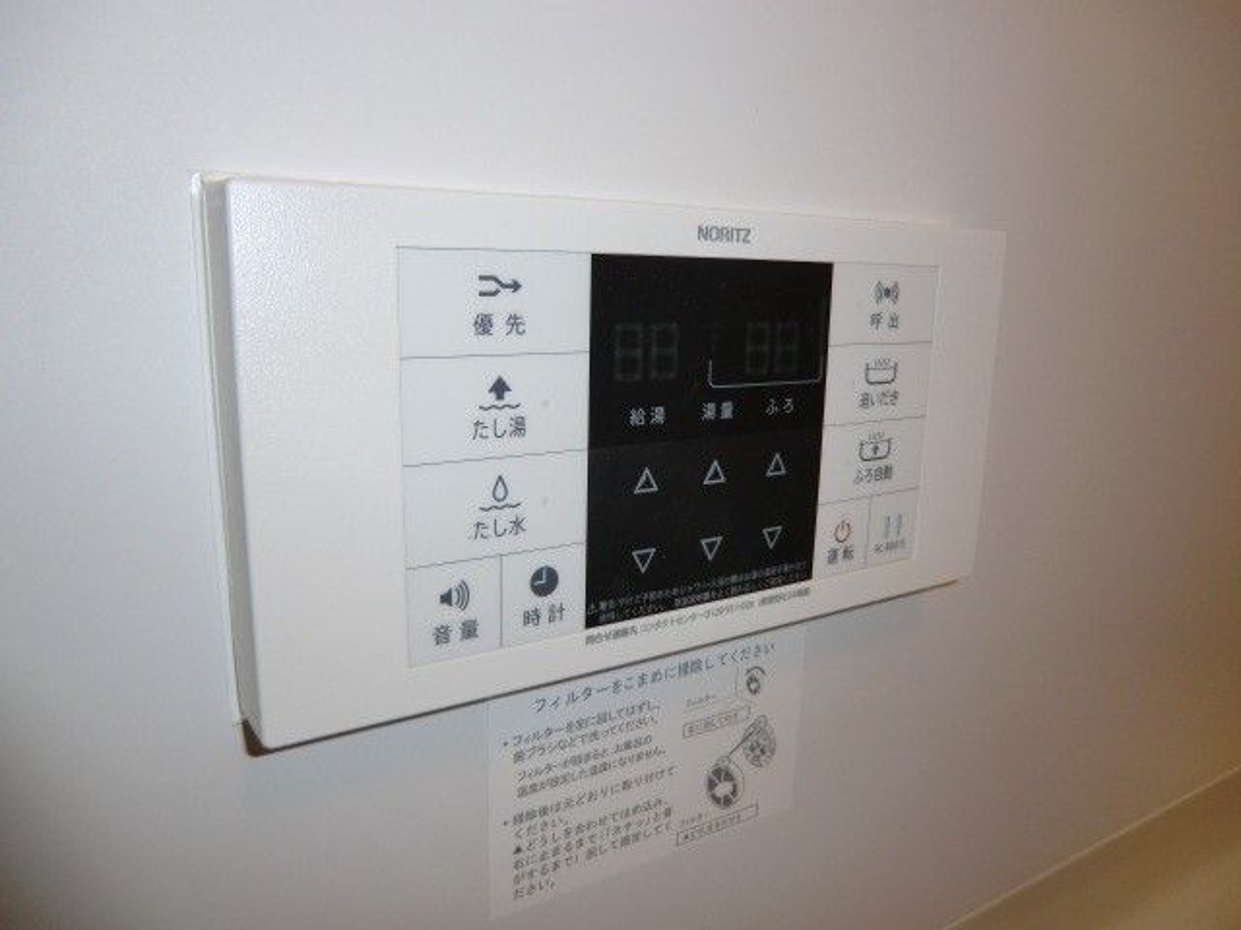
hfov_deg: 71.6
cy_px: 465
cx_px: 620
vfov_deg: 56.8
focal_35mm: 24
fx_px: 860
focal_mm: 4.3
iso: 160
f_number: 3.2
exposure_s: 1/60
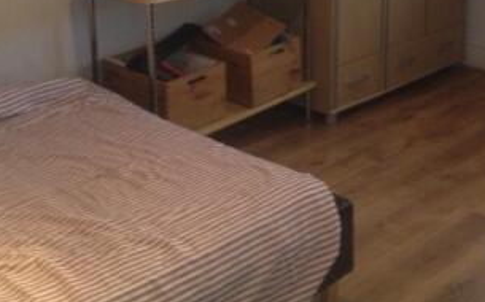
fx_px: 938
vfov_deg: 17.7
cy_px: -31
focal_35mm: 71
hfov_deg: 28.6
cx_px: 354
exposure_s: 1/20
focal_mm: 4.28
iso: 200
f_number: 2.4
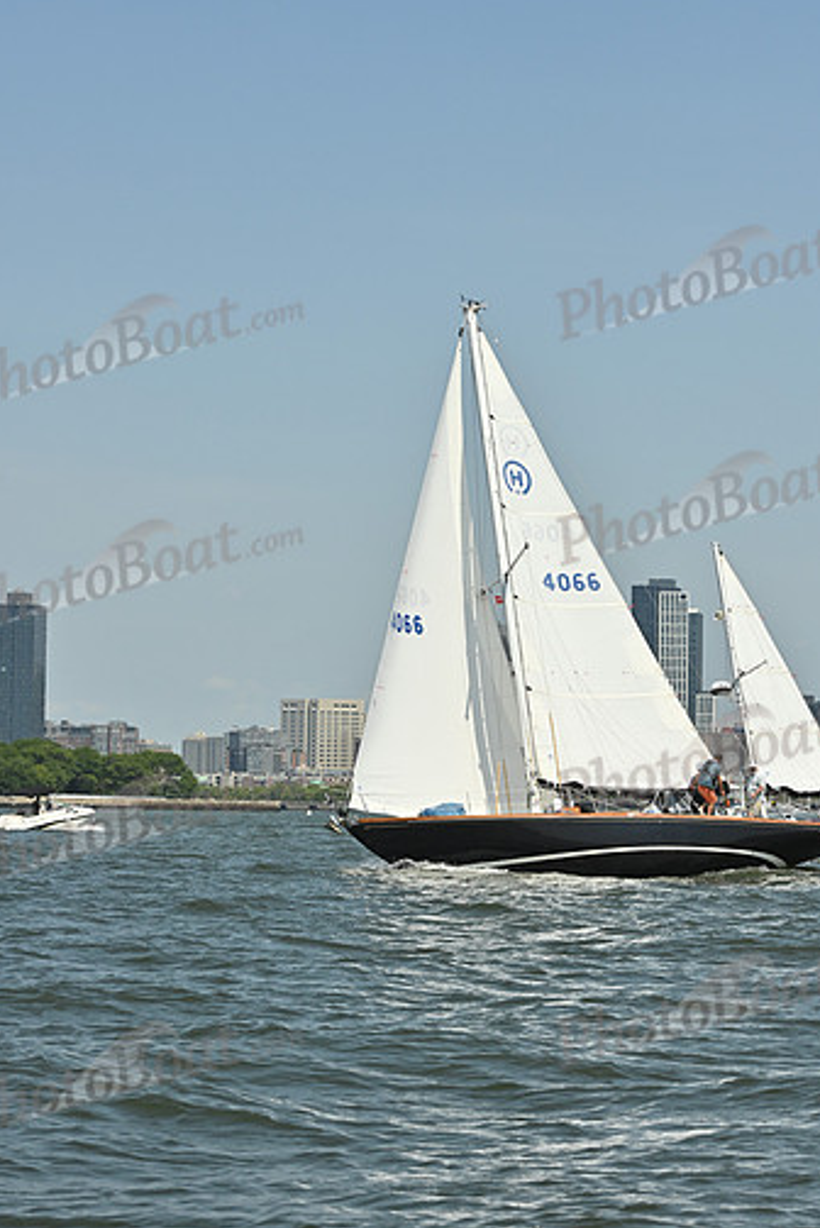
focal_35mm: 106
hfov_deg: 12.9
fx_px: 3616
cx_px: 431
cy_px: 664
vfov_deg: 19.3
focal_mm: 92
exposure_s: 1/1250
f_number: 11
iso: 320
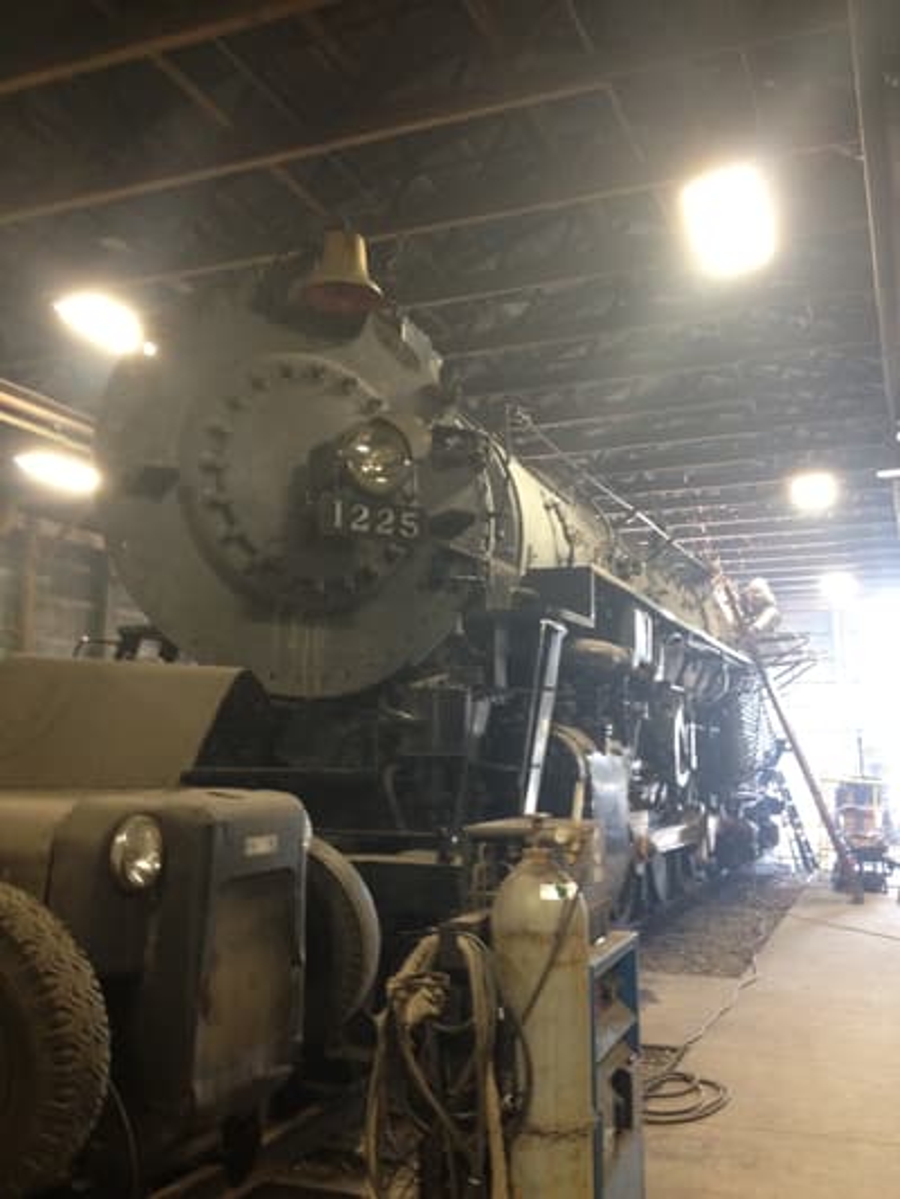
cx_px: 450
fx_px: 1213
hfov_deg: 40.7
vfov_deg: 52.6
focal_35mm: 35
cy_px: 600
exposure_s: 1/20
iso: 200
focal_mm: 4.28
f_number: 2.4
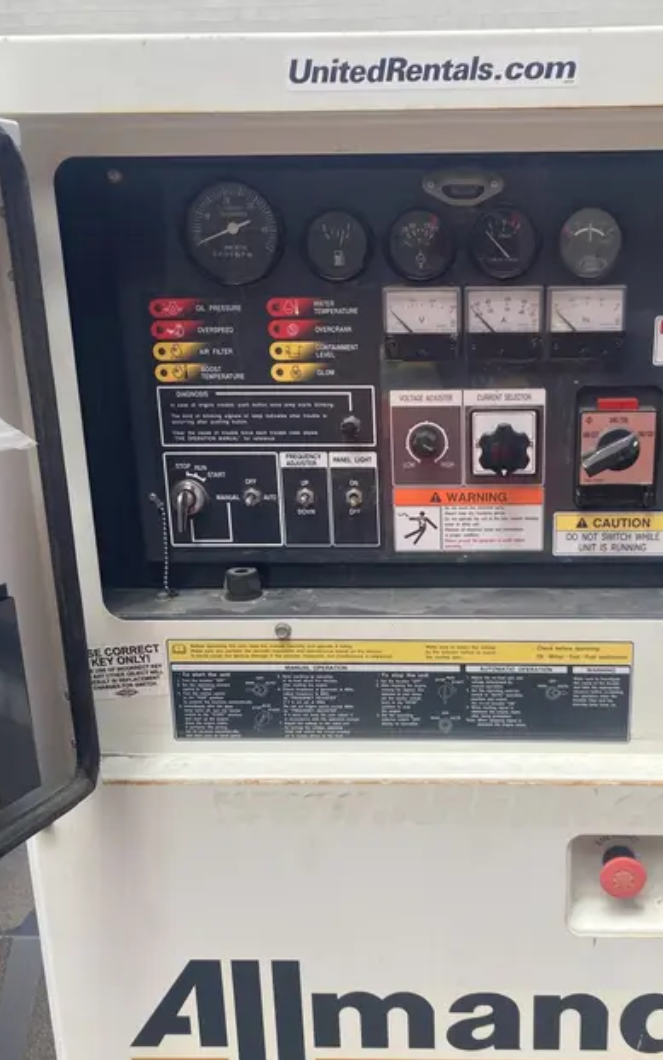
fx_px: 1011
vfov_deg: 55.3
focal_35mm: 35
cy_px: 572
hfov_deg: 36.0
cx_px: 428
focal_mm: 3.99
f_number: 1.8
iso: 20
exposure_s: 1/1156
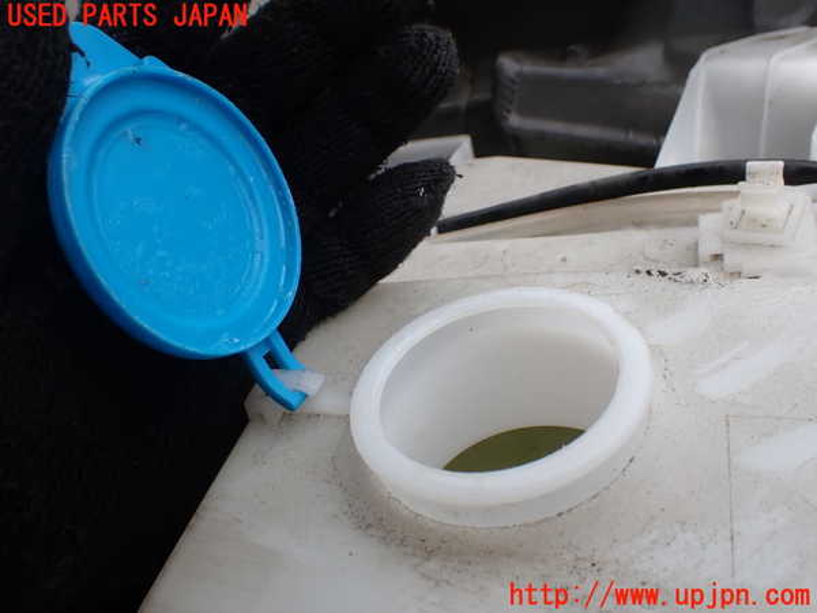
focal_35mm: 30
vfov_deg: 46.8
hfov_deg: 60.0
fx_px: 708
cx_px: 408
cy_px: 306
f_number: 3.2
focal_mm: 5.4
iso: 100
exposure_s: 1/400
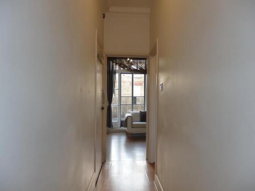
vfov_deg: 54.9
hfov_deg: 69.4
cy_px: 96
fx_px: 184
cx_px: 128
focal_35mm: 25
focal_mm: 4.5
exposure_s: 1/50
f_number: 3
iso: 100
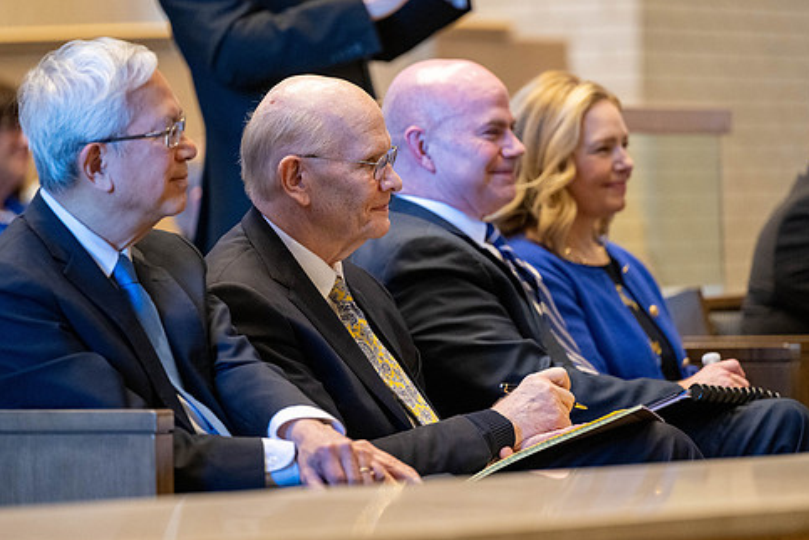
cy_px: 227
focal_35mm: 240
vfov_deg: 5.7
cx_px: 405
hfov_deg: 8.6
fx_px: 5393
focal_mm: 200
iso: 3200
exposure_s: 1/320
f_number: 2.8
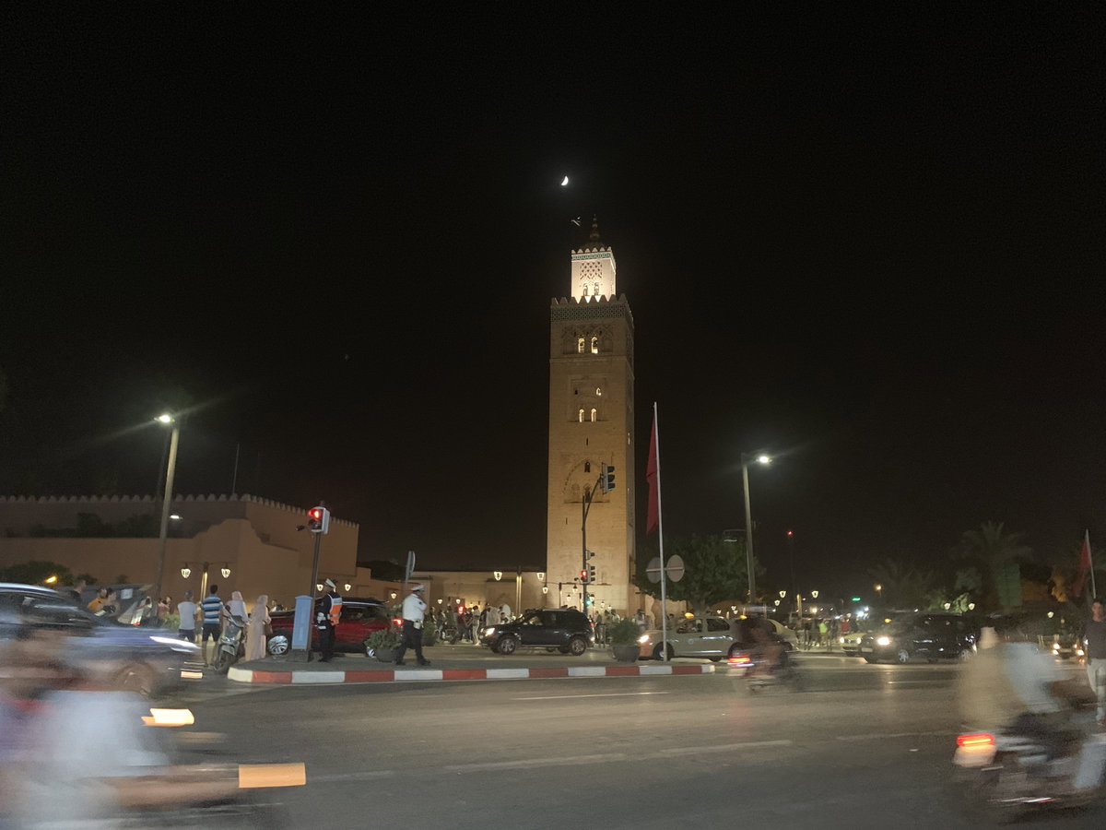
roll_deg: -0.9
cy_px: 415
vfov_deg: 53.1
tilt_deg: +13.2
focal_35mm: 26
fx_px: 831
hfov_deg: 67.3
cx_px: 553
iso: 640
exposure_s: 1/25
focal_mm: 4.25
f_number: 1.8
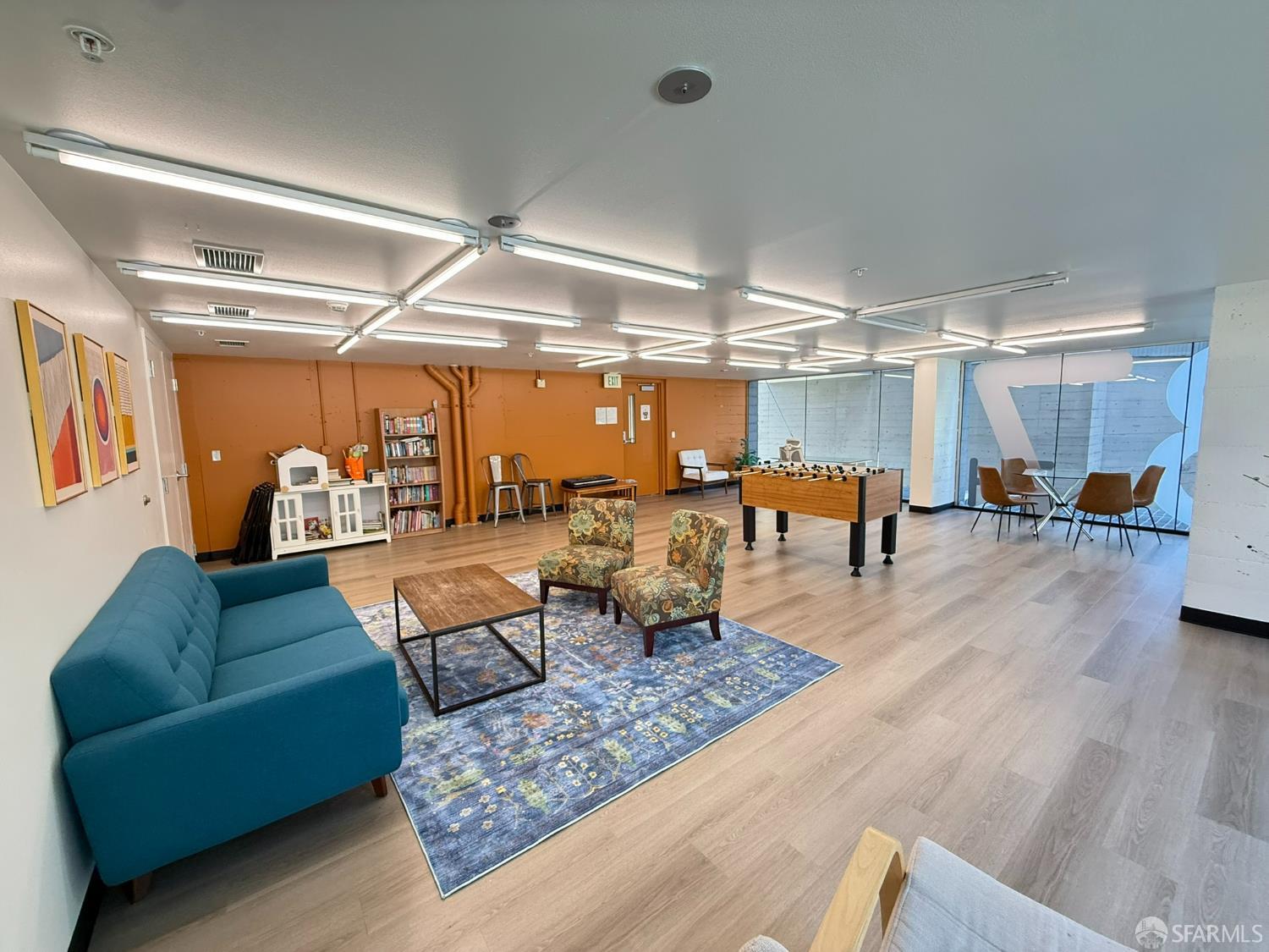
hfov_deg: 102.1
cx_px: 634
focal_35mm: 14
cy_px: 476
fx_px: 513
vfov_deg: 85.7
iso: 200
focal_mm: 2.22
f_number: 2.2
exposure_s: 1/120
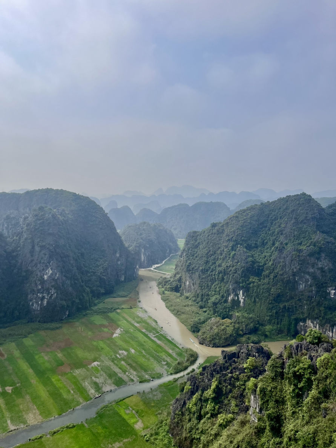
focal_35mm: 26
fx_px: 336
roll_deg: -1.0
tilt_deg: -5.4
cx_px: 168
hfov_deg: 53.1
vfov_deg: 67.3
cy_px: 224
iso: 50
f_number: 1.6
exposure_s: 1/5556
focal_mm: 5.1
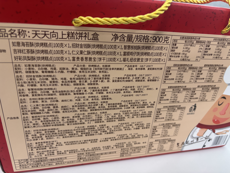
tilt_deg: -25.8
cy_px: 86
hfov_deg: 67.3
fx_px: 173
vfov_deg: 53.1
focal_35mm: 26
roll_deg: -6.8
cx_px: 115
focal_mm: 5.96
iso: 200
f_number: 1.6
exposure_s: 1/50
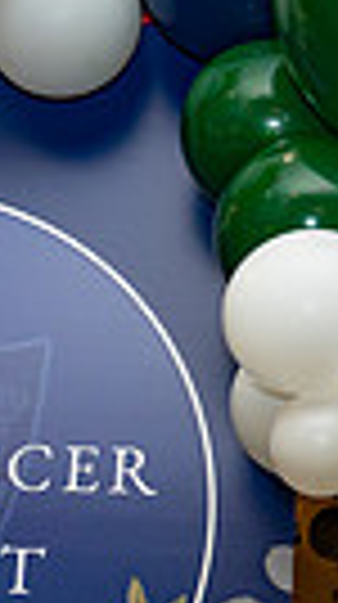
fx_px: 1903
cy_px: 544
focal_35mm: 119
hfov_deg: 9.9
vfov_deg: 17.8
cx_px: -140
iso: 1600
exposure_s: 1/400
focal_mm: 24
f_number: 2.8
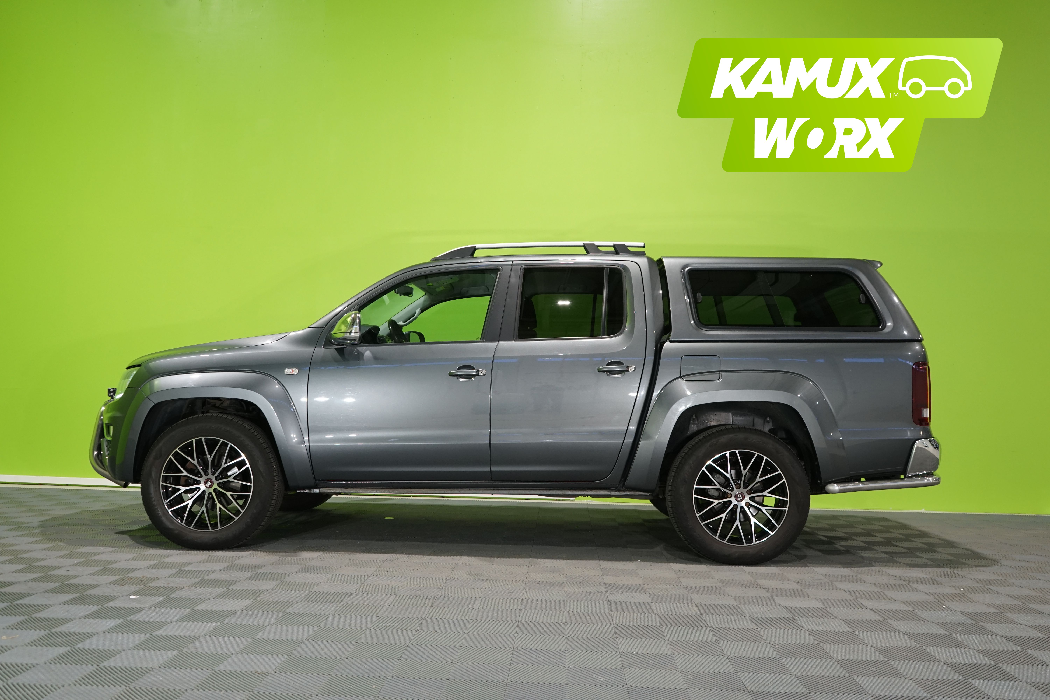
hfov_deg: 60.3
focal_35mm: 31
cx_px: 525
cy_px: 350
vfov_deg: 42.3
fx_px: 904
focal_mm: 31
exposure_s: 1/30
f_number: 5.6
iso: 800
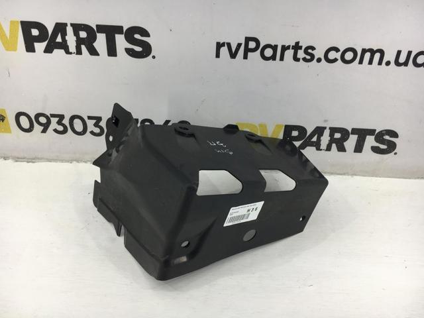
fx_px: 355
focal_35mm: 29
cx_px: 212
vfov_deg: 48.2
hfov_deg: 61.7
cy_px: 159
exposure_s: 1/50
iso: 25
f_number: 2.2
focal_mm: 4.15
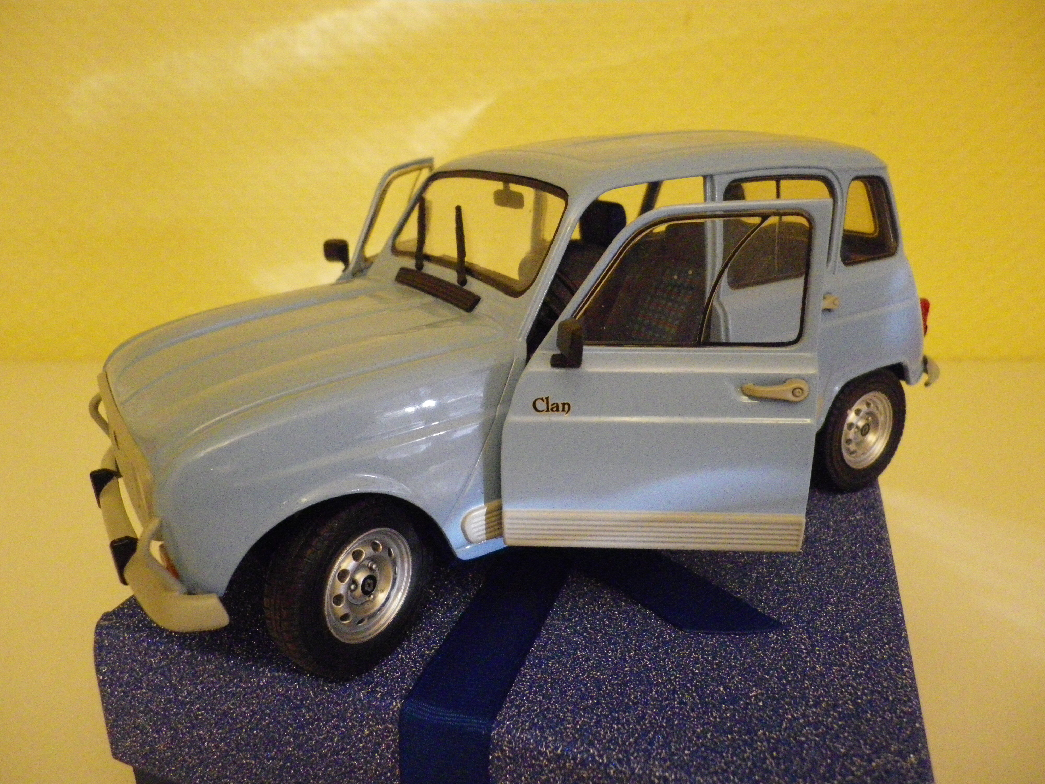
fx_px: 845
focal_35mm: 28
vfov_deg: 49.7
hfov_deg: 63.4
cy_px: 392
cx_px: 522
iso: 800
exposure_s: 1/50
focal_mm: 4.9
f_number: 2.6
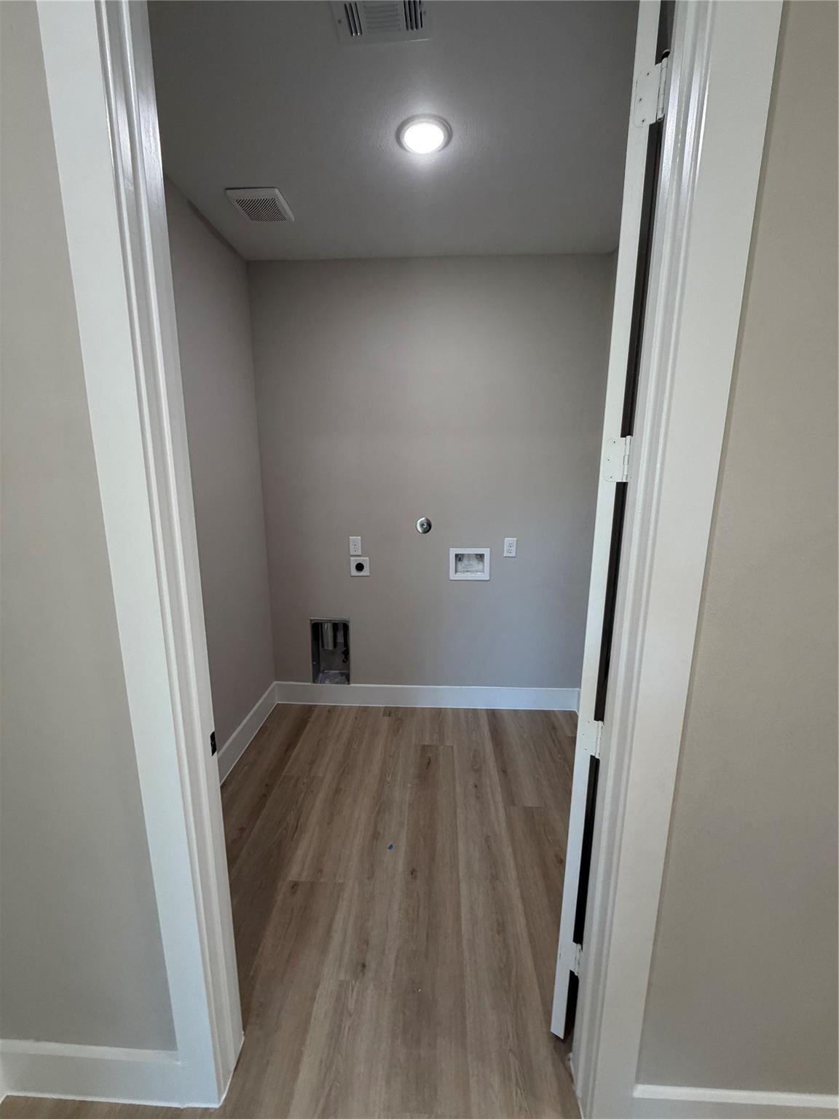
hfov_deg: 85.7
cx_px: 420
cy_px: 560
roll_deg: +0.9
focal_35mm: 14
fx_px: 452
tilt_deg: -10.0
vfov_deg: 102.1
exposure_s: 1/120
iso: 320
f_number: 2.2
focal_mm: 2.22
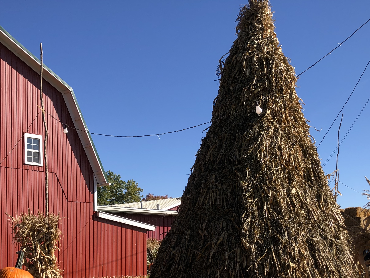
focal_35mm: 47
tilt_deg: +2.7
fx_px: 502
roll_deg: +1.8
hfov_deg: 40.4
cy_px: 232
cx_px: 181
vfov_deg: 30.0
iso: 20
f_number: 1.8
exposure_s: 1/1389
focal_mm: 3.99
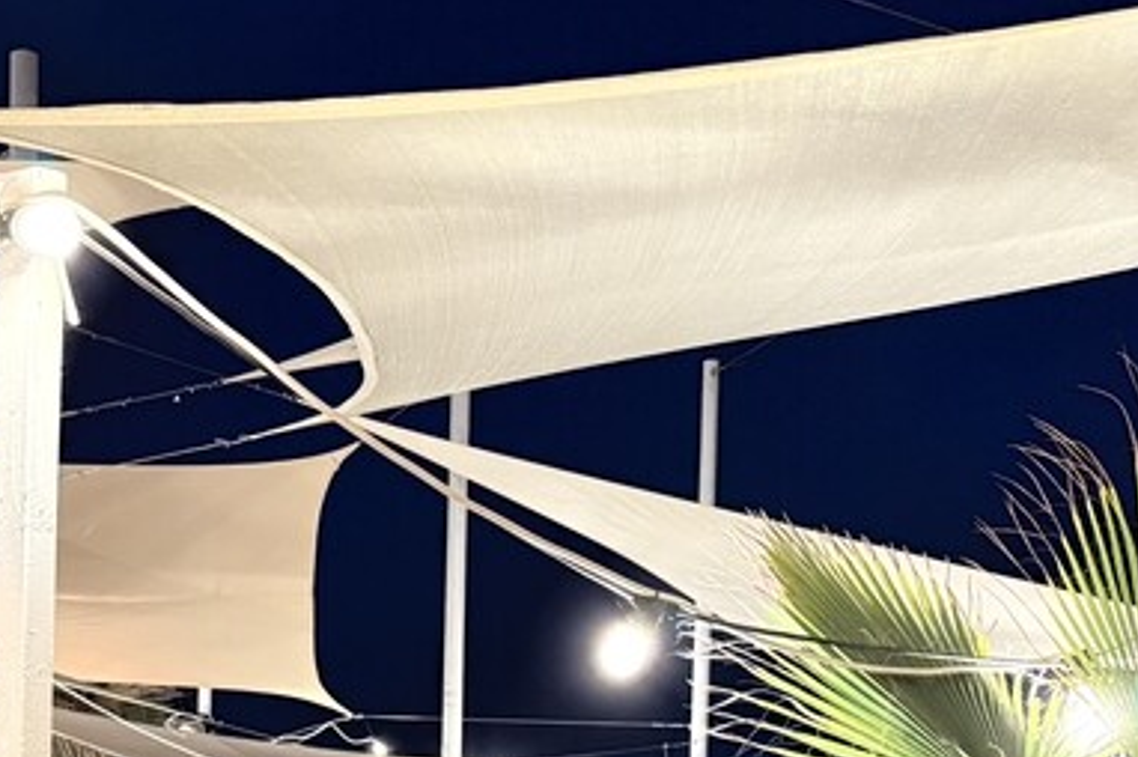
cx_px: 149
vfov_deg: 18.8
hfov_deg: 29.1
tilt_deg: -3.8
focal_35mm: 67
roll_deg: -1.8
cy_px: 992
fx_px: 2116
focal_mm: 6.76
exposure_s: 1/33
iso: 800
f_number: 1.78
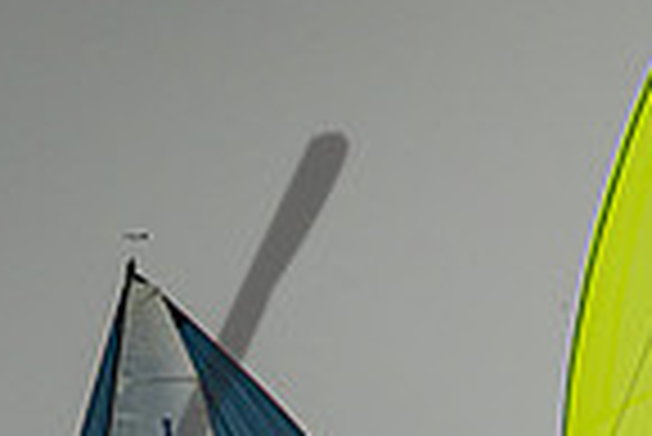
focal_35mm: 2149
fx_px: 38959
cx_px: 998
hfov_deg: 1.0
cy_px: 1043
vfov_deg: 0.6
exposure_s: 1/4000
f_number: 5.6
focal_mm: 400
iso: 250
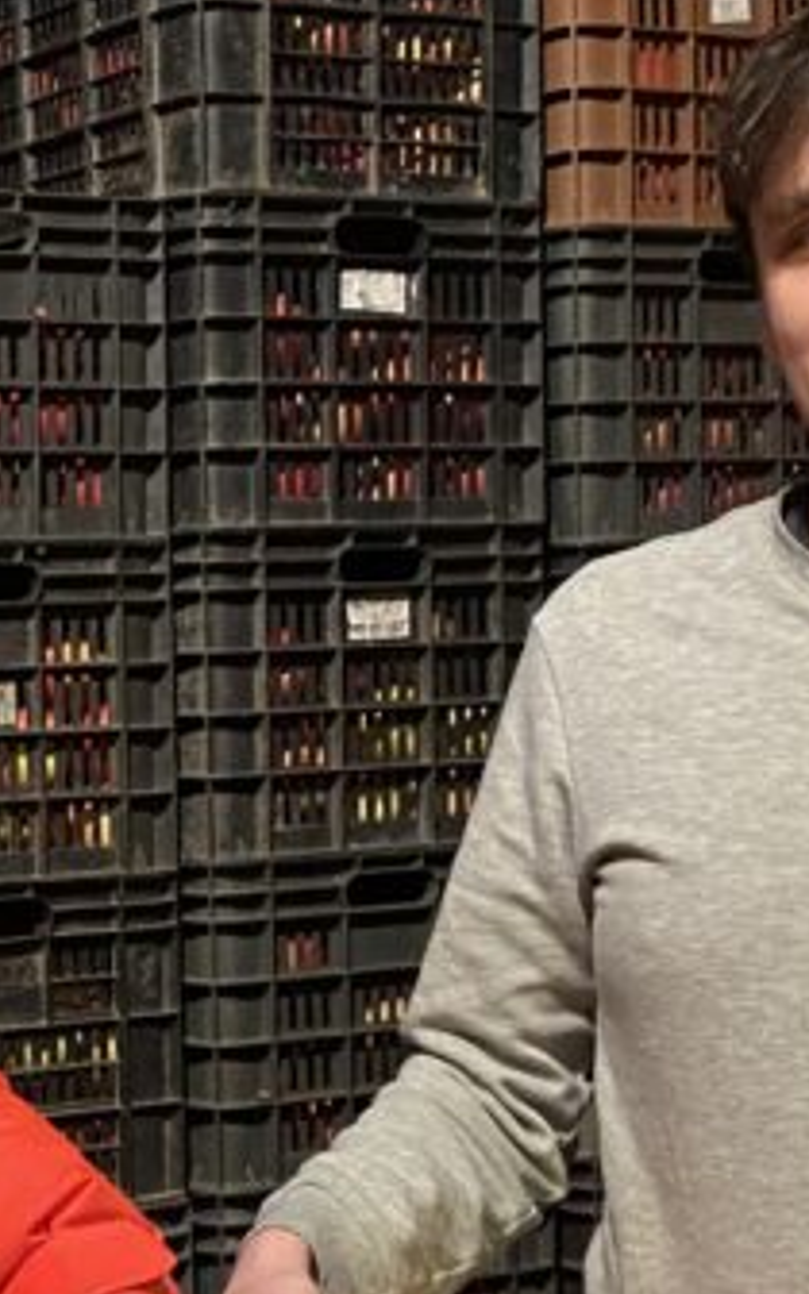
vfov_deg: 24.6
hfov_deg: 15.1
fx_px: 2963
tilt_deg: -2.8
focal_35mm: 84
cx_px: -131
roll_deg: +1.9
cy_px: 813
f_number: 1.8
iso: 500
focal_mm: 4.25
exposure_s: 1/33
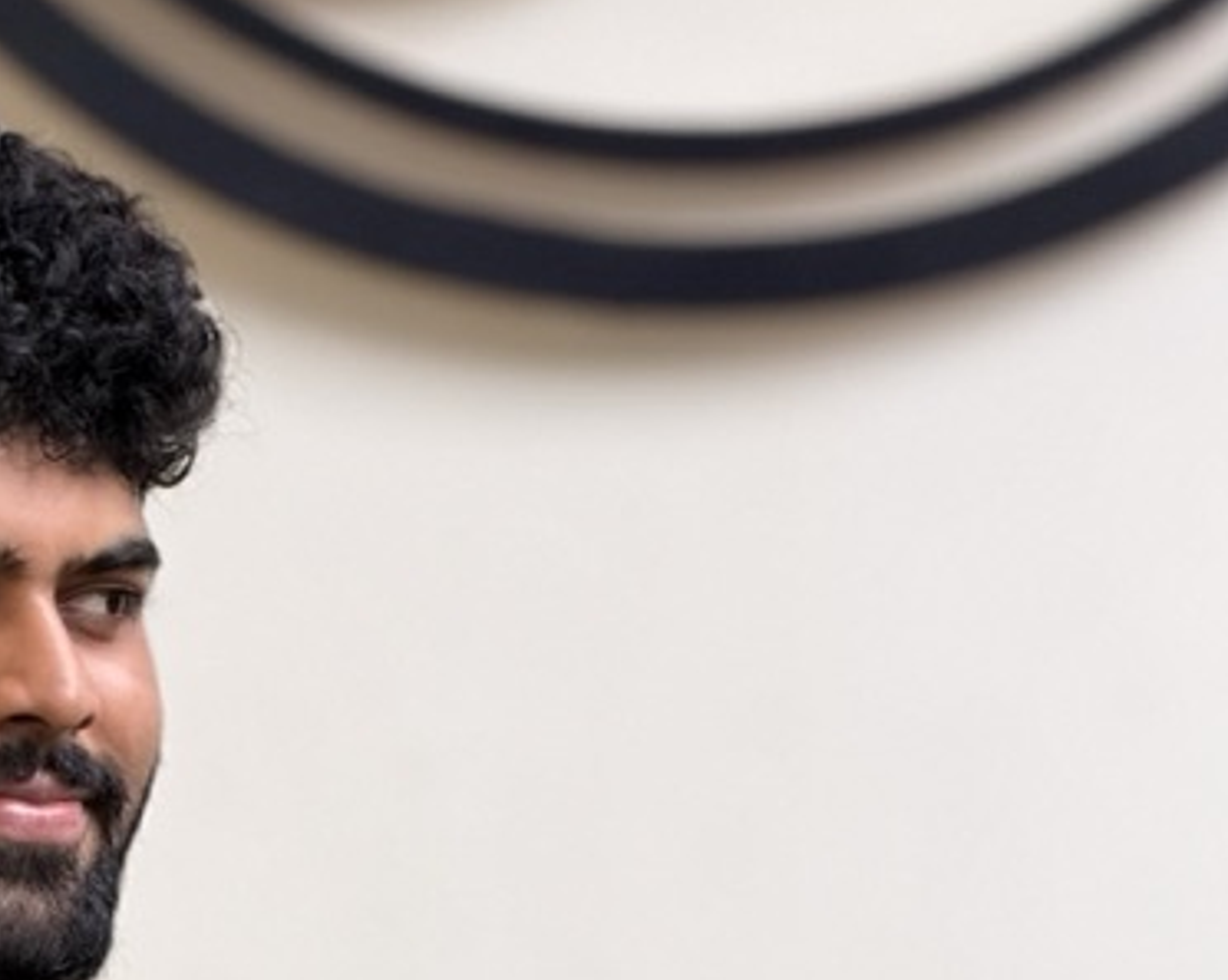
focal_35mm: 336
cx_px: -172
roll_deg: -0.1
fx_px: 12202
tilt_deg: -4.4
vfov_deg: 4.5
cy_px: 1940
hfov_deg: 5.7
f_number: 2.8
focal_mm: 16.89
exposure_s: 1/121
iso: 80
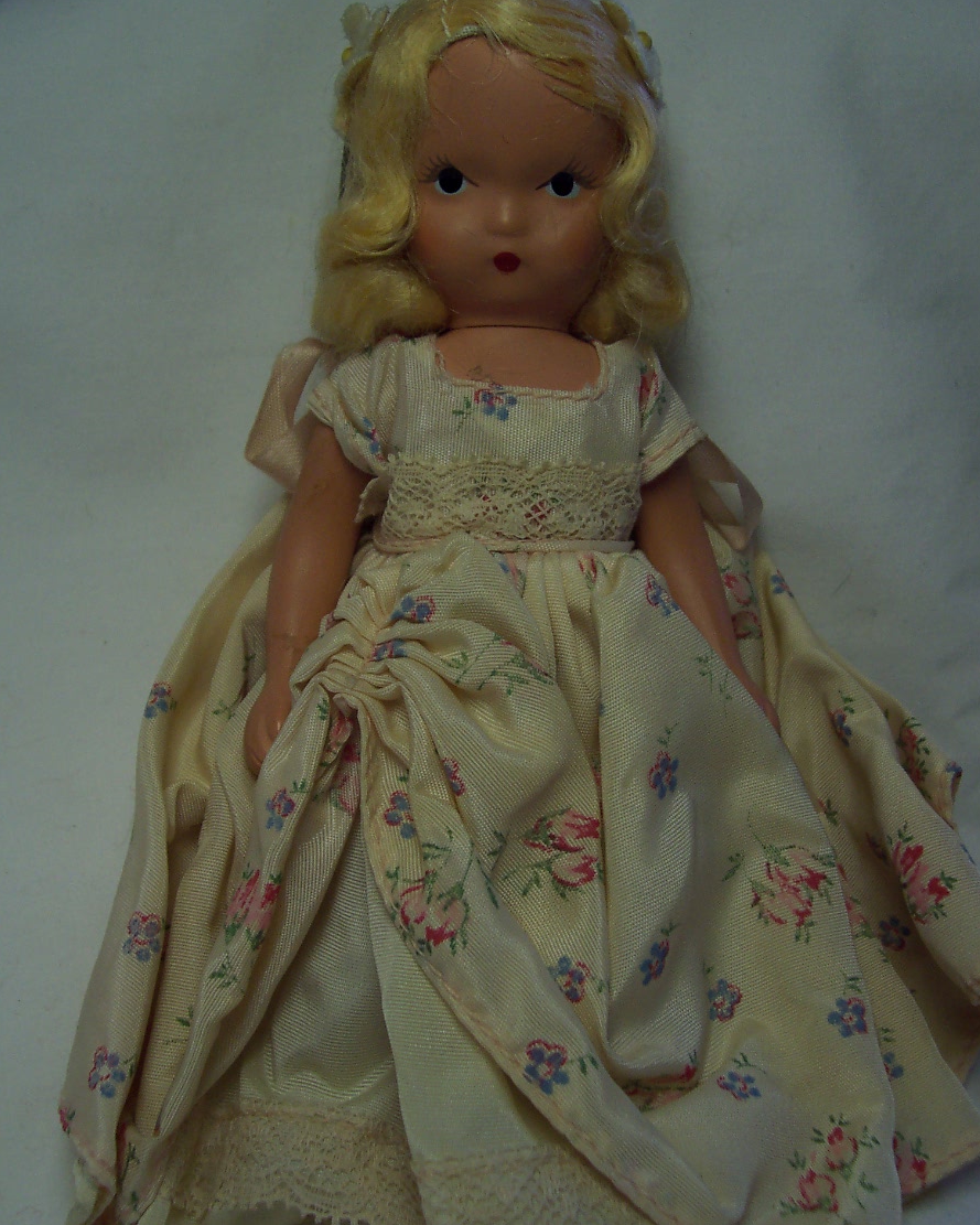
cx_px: 495
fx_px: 1414
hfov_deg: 38.2
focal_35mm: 39
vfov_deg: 46.8
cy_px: 620
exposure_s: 1/250
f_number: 2.8
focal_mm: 5.6
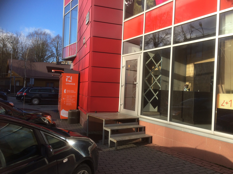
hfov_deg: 61.7
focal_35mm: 29
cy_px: 87
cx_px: 116
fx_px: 195
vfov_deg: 48.2
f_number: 2.2
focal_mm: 4.15
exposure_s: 1/855
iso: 32
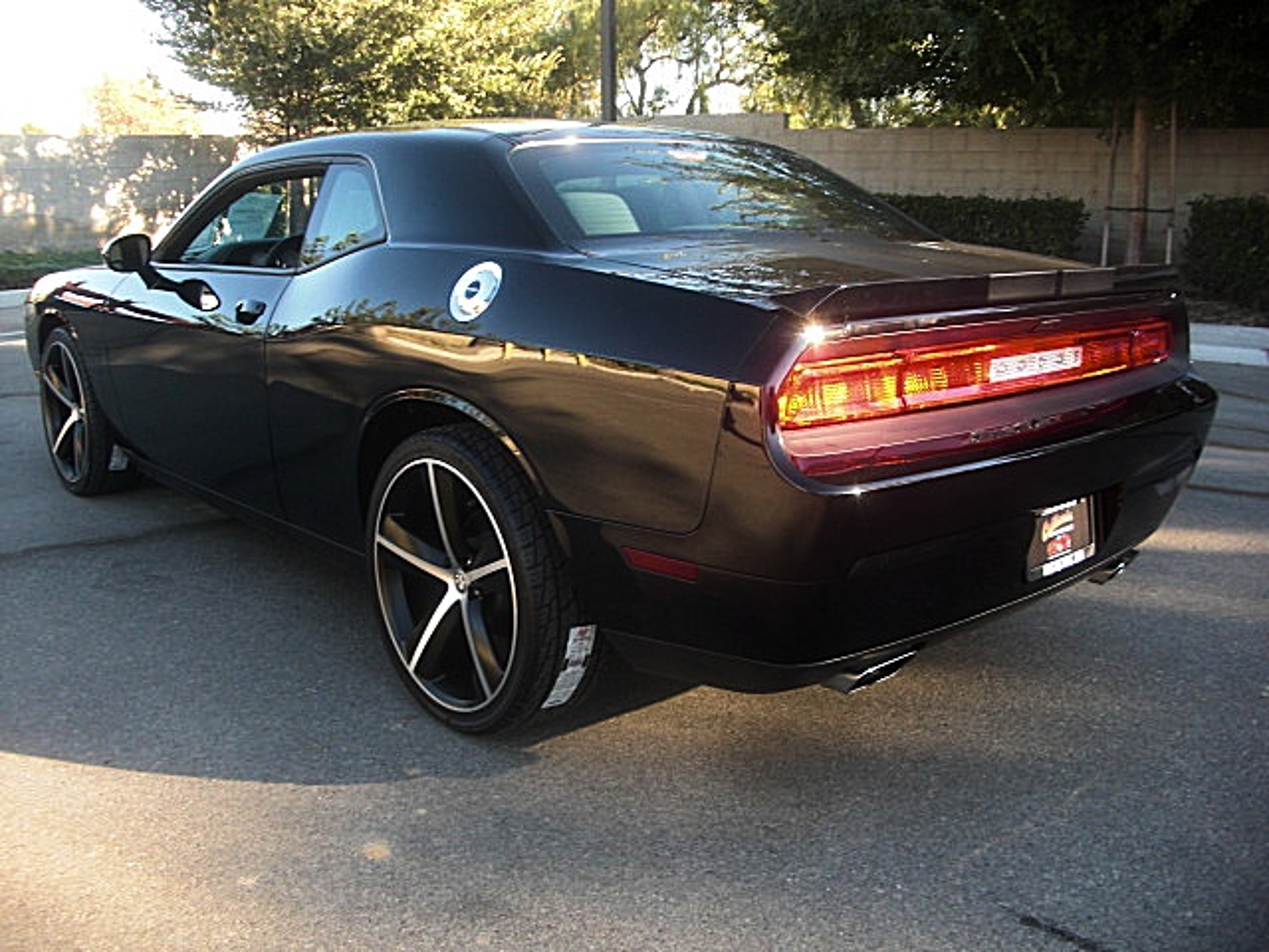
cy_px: 476
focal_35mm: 36
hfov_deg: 51.4
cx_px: 634
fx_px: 1320
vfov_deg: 39.7
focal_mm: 6.3
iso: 50
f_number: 2.8
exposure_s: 1/60
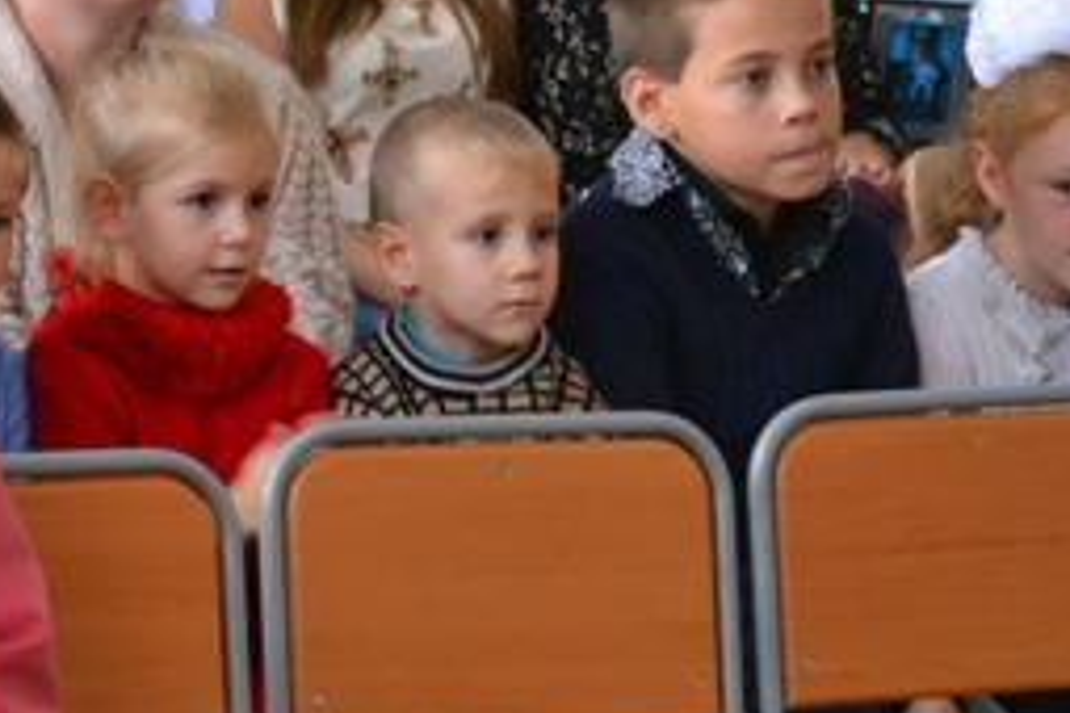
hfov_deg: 11.6
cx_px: -260
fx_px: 5142
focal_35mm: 173
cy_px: 174
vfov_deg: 7.9
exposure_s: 1/80
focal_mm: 46
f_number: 5.3
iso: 3200
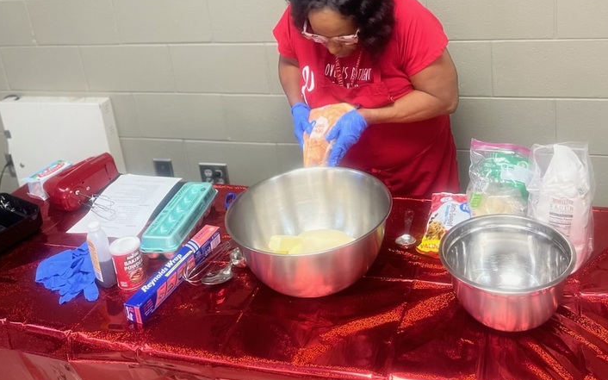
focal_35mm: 40
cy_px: 47
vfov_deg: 30.7
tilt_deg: -17.1
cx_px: 326
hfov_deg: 49.2
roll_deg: +8.1
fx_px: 663
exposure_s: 1/60
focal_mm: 5.1
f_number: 1.6
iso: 200
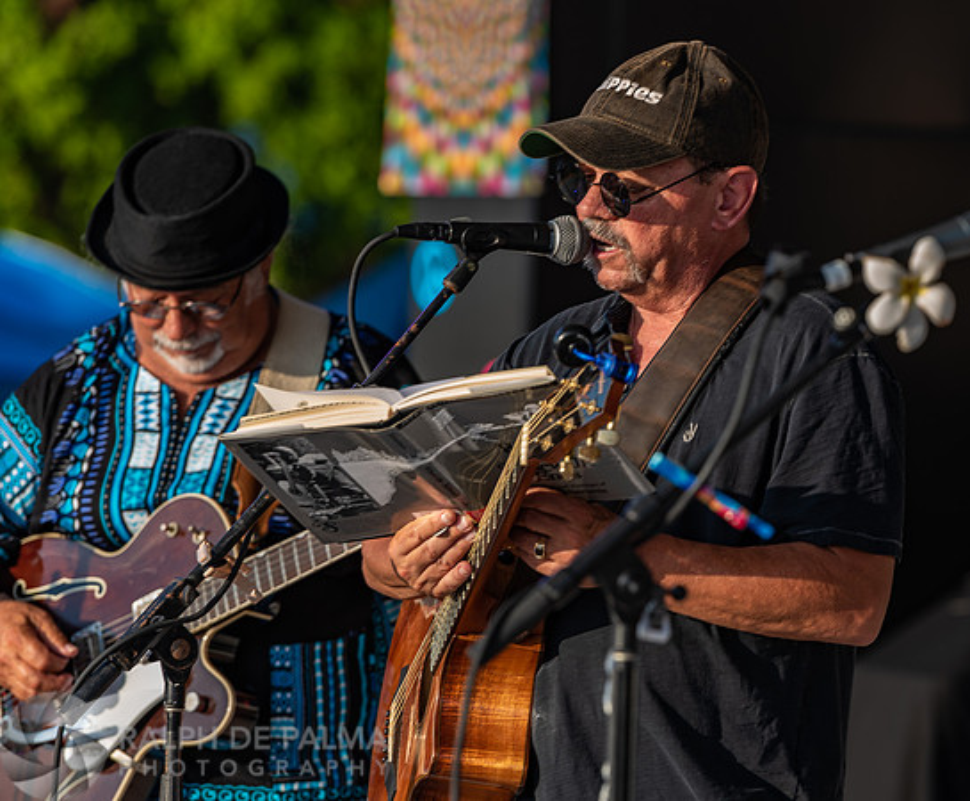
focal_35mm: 233
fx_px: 6761
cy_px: 362
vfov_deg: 6.8
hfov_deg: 8.2
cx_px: 658
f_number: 4.5
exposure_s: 1/160
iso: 64
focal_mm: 185
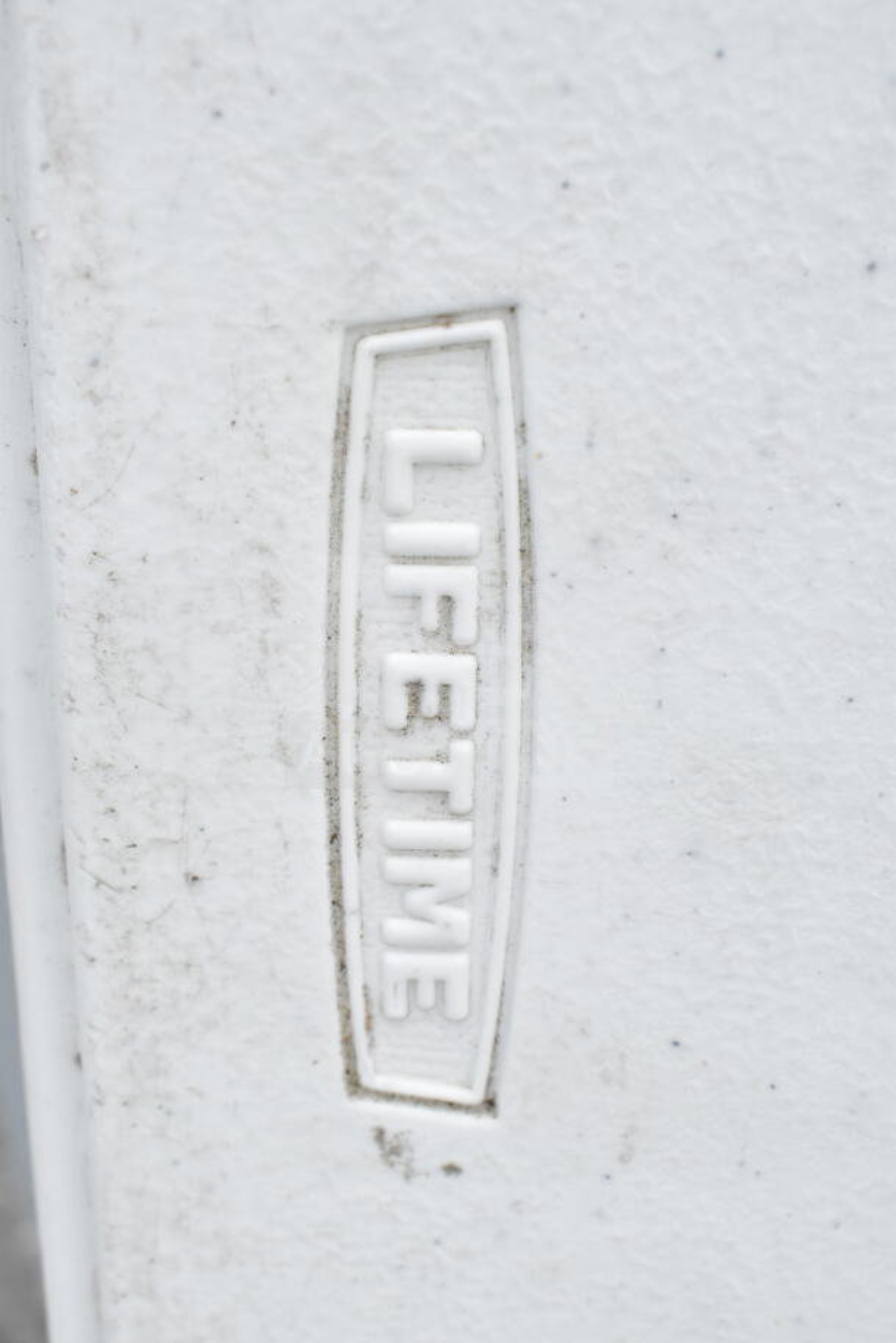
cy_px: 672
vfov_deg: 43.6
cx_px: 448
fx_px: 1679
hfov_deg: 29.9
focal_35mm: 45
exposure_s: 1/250
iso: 1600
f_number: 8
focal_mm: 30
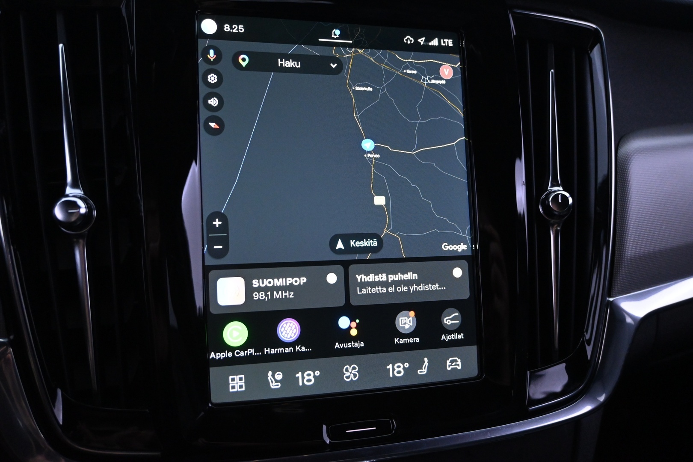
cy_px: 231
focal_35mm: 33
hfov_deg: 57.2
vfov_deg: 40.0
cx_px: 346
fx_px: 635
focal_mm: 22
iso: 3200
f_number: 4
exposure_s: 1/40
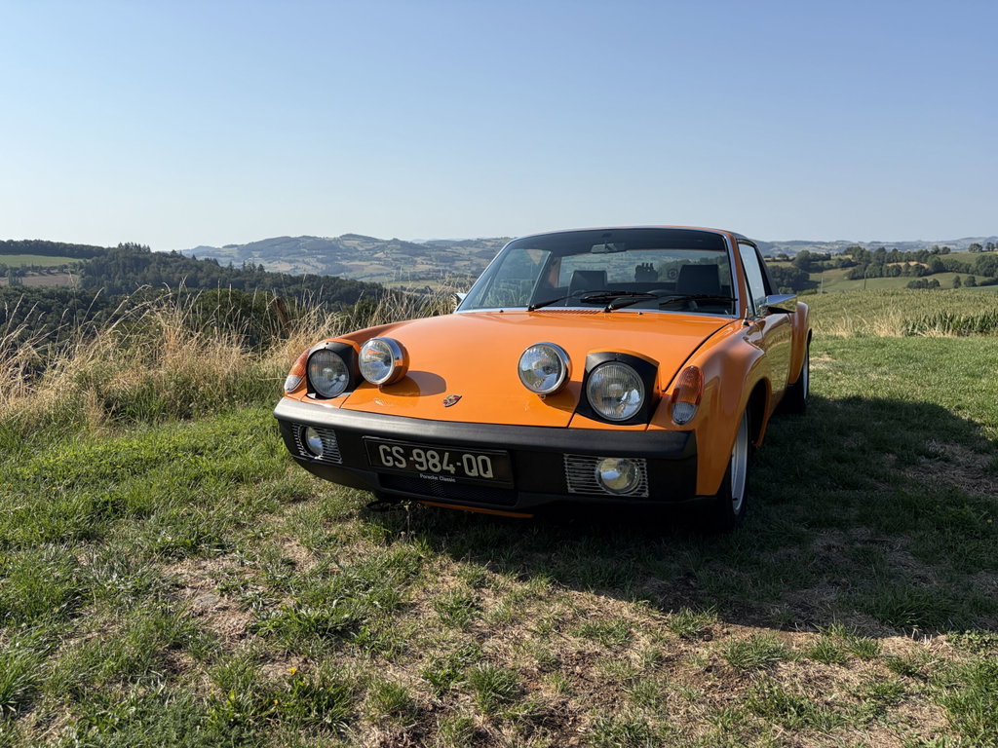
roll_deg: +0.7
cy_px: 374
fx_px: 750
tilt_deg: -9.6
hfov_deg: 67.3
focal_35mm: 26
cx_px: 499
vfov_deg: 53.1
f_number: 1.6
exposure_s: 1/4950
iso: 50
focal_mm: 5.96
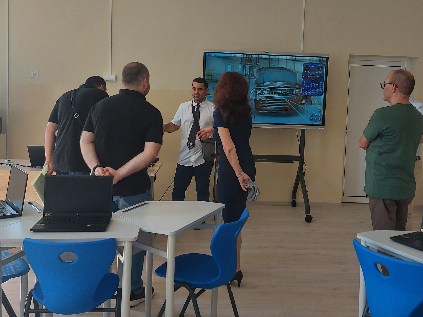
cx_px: 238
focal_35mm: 38
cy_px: 118
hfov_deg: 48.9
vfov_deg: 37.5
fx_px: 464
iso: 50
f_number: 1.8
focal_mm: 5.23
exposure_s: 1/100
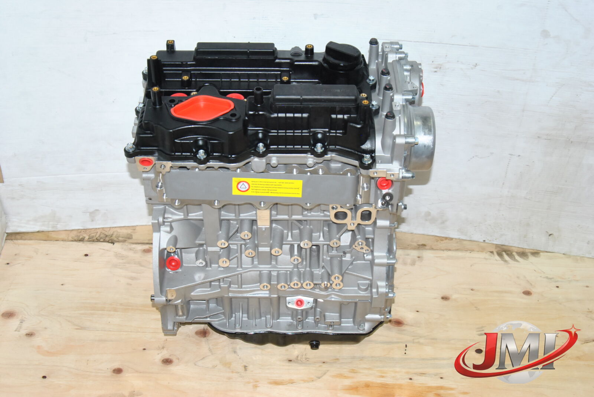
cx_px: 297
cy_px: 198
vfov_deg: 28.2
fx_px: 793
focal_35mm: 48
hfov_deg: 41.1
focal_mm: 32
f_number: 13
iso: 800
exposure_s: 1/200
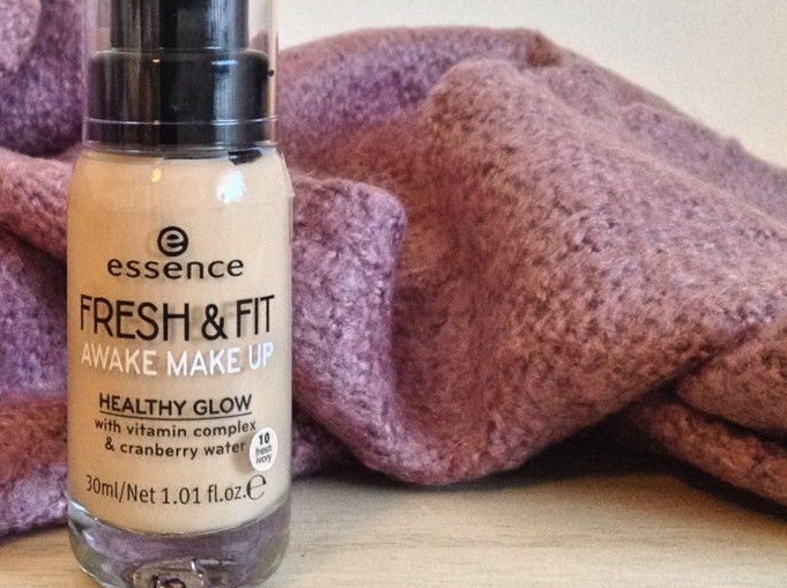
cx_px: 183
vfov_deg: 23.6
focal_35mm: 62
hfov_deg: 30.6
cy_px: 229
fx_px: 1408
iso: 200
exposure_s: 1/24
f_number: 2.4
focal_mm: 3.3
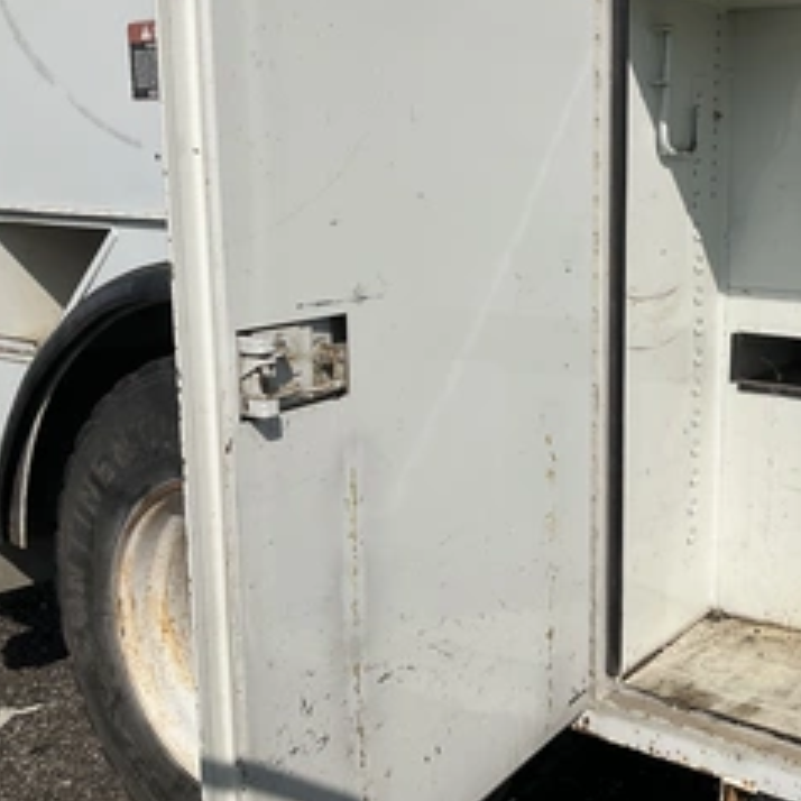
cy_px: 353
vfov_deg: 39.1
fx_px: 1126
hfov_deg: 38.2
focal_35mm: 43
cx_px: 599
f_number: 1.8
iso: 25
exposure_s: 1/5814
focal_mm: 3
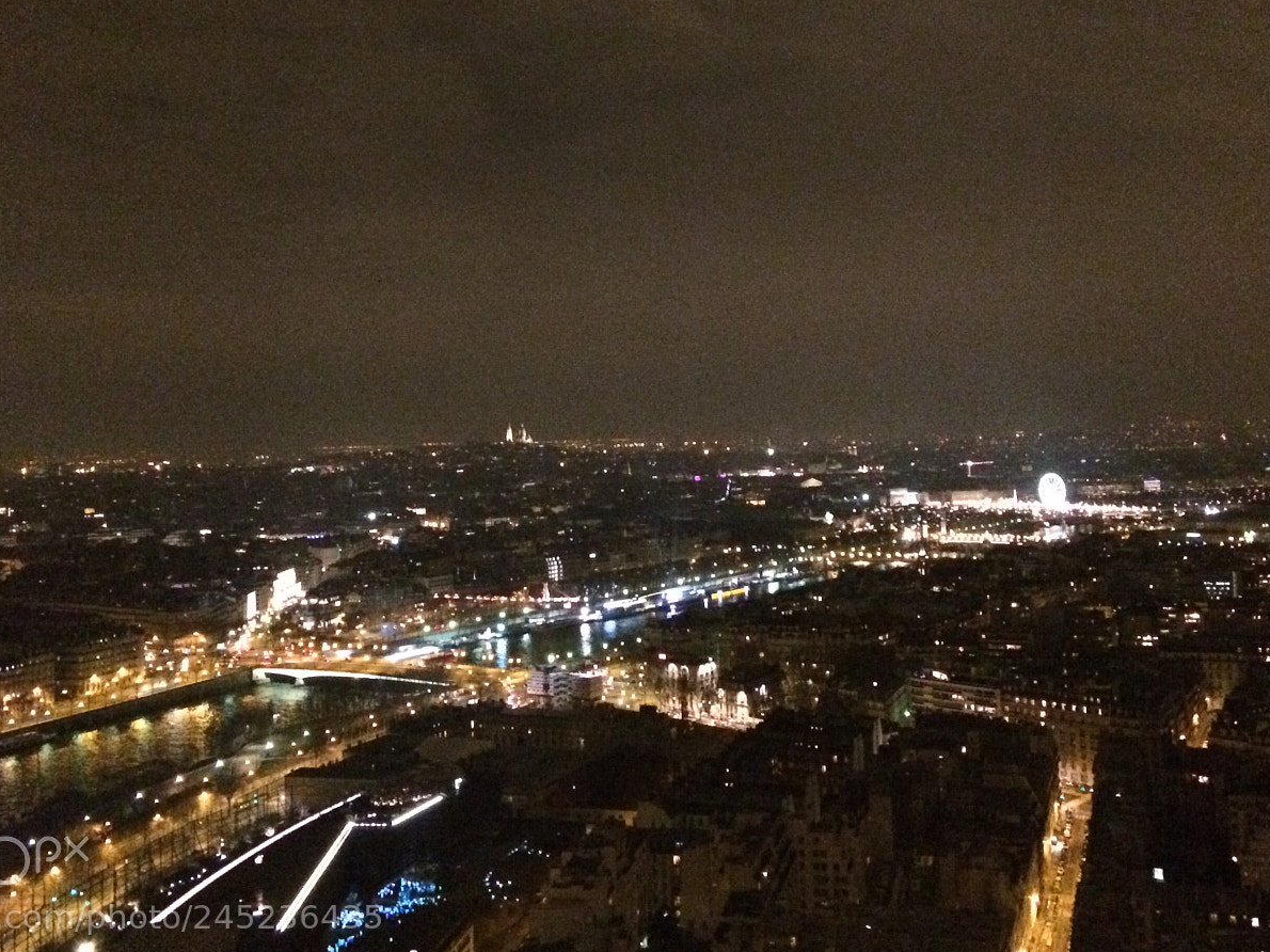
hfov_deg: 47.8
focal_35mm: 39
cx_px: 678
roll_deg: +1.5
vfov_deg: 36.6
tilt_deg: +2.4
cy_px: 361
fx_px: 1431
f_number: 2.2
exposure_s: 1/15
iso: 1250
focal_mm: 4.15
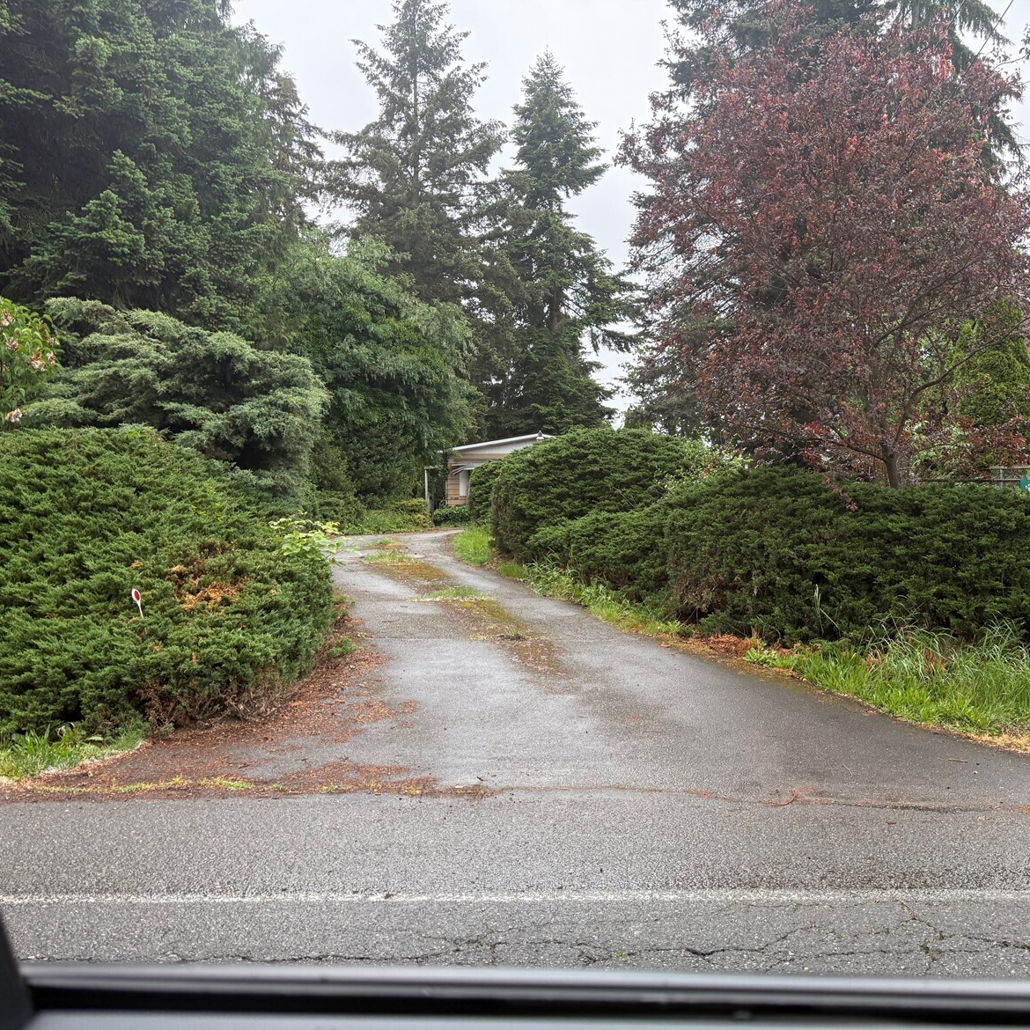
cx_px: 693
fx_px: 976
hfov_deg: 54.4
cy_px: 525
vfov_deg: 55.6
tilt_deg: +2.5
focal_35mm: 29
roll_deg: +3.1
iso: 100
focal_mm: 6.76
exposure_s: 1/831
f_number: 1.78
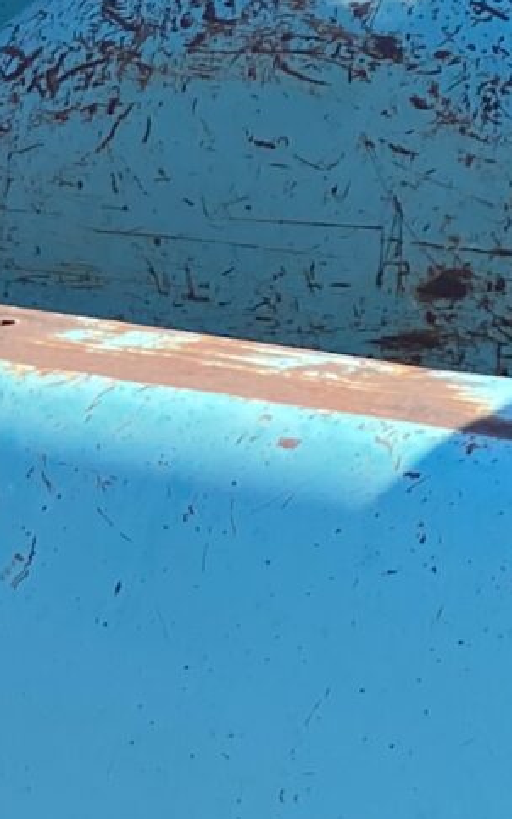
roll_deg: +2.3
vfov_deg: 13.7
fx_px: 3259
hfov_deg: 8.4
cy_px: 1085
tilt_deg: -29.6
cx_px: -612
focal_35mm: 146
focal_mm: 4.25
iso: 32
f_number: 1.8
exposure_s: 1/799
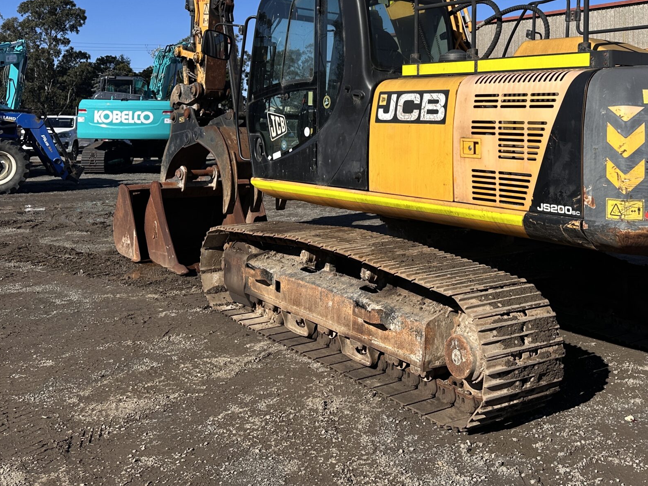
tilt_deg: +2.4
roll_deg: -0.7
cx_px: 470
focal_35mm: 39
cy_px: 107
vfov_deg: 35.8
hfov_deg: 46.5
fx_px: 730
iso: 80
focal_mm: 6.86
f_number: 1.78
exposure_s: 1/4762
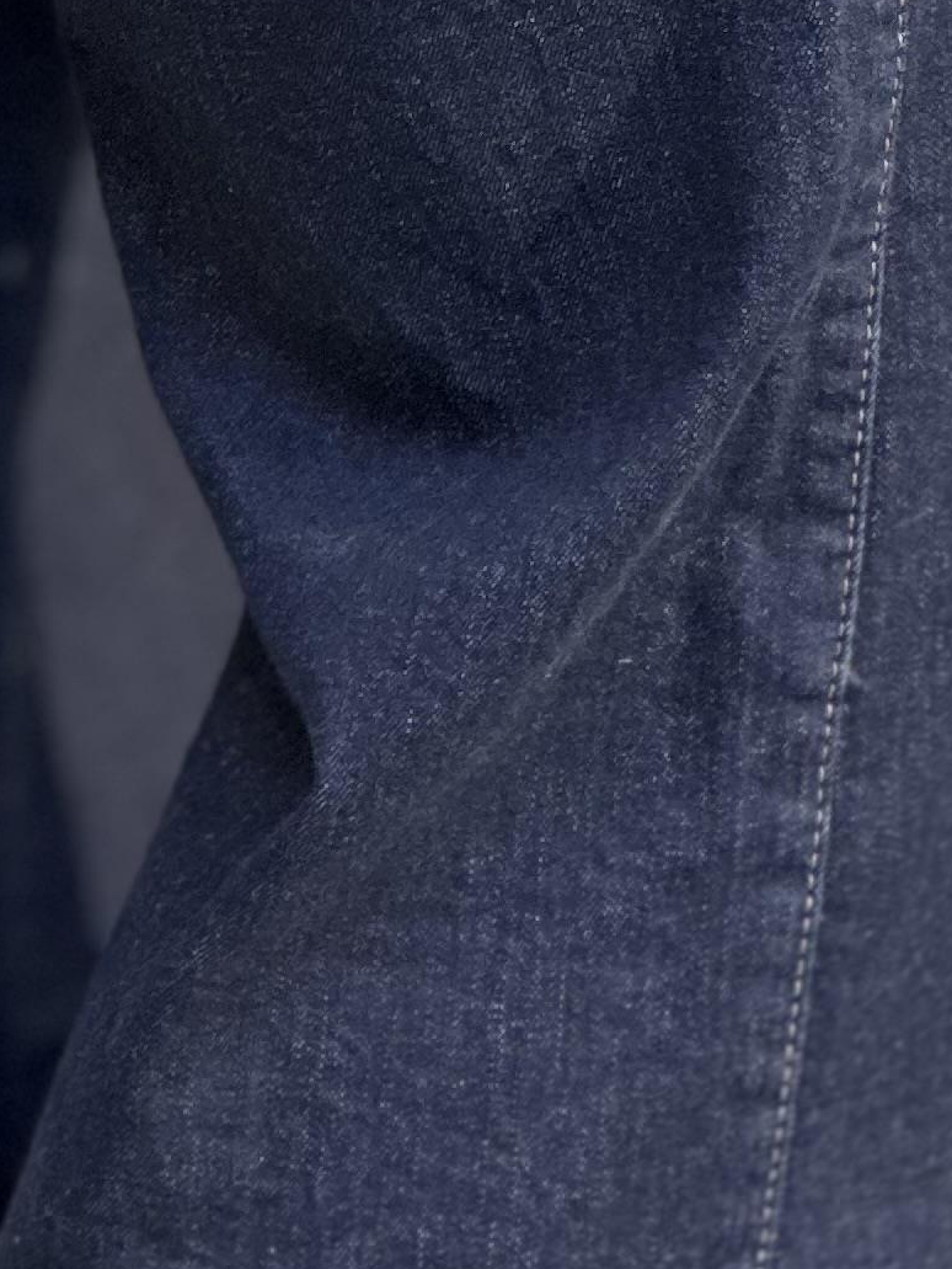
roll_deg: +2.6
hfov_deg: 4.9
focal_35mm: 301
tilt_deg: -14.6
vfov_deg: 6.5
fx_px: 11031
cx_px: -410
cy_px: -842
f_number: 2.8
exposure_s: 1/121
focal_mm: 9
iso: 32
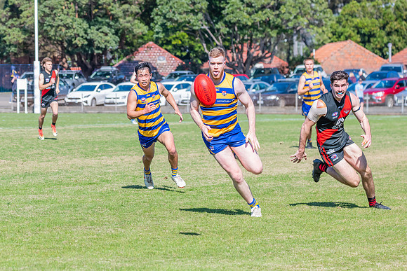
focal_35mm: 204
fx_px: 2305
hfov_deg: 10.1
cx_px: 152
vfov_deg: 6.7
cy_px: 118
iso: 800
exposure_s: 1/1600
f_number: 8
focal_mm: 150
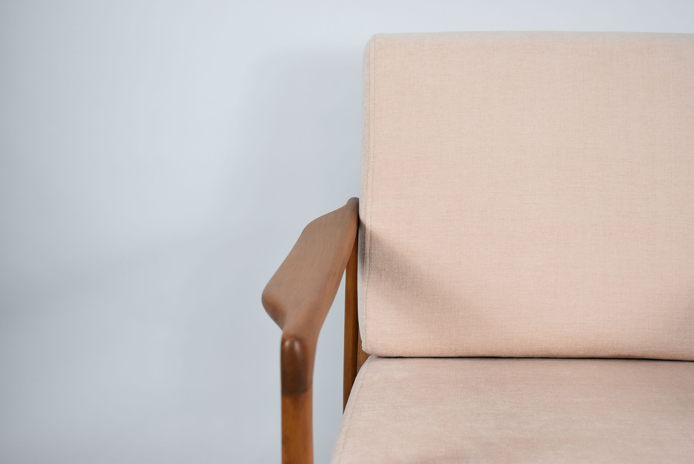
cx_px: 347
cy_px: 232
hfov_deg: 41.1
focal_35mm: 48
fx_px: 926
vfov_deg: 28.1
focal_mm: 32
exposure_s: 1/125
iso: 800
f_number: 5
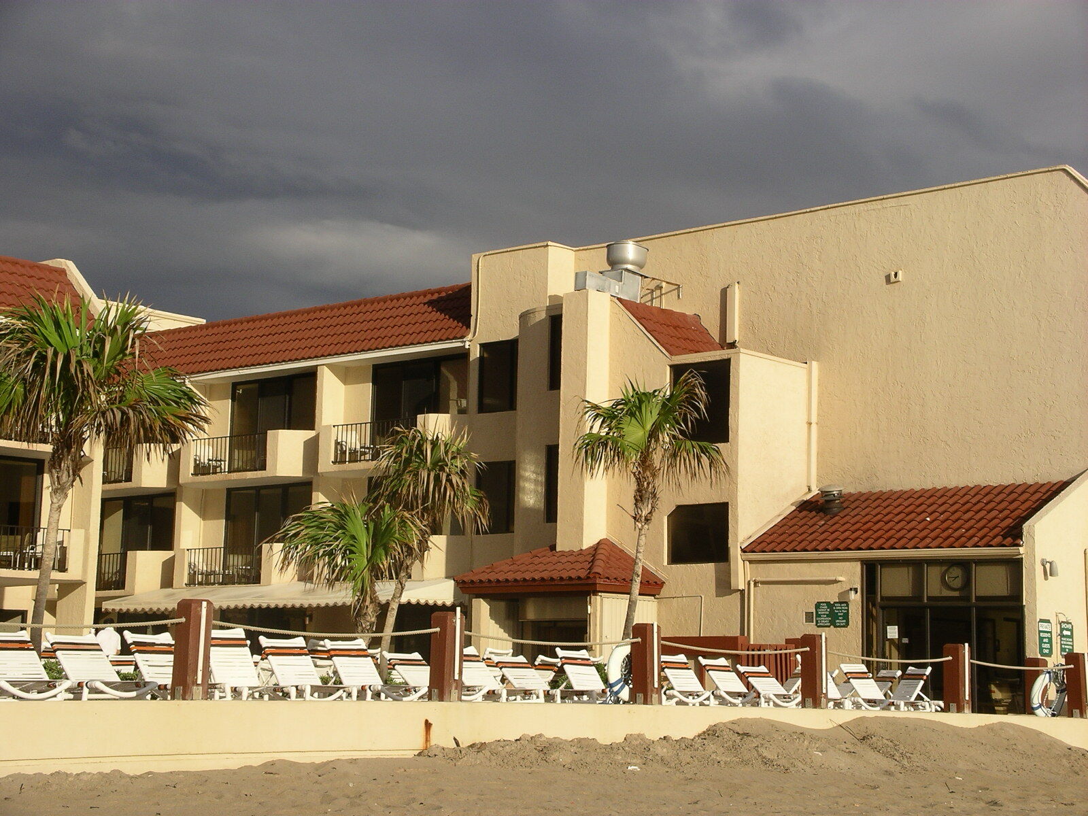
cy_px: 408
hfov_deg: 27.0
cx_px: 544
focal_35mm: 72
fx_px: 2263
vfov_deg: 20.4
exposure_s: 1/414
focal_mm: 14.9
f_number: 5.6
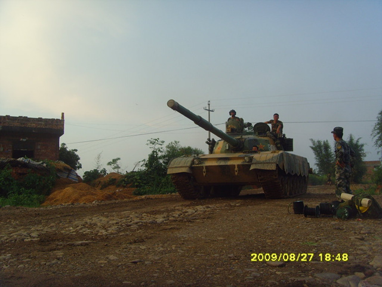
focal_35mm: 39
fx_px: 430
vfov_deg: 36.8
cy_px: 144
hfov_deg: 47.9
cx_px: 191
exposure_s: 1/125
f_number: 3.5
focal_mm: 6.6
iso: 80
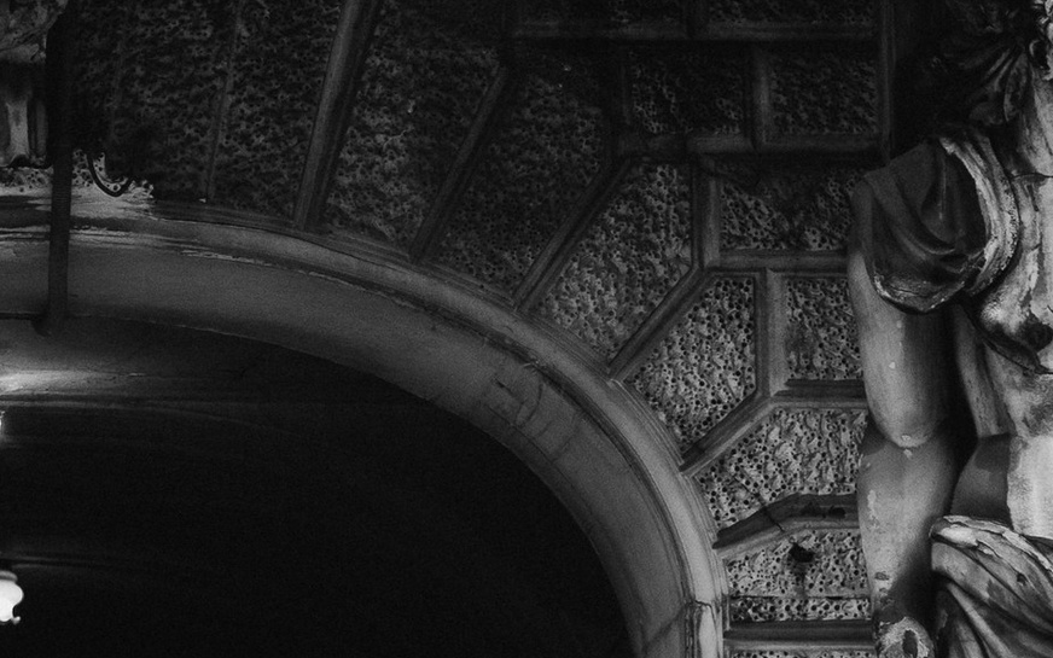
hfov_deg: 13.2
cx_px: -1
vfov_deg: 8.3
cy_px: 618
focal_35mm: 157
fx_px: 4506
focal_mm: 35
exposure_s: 1/2500
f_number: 1.4
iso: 800
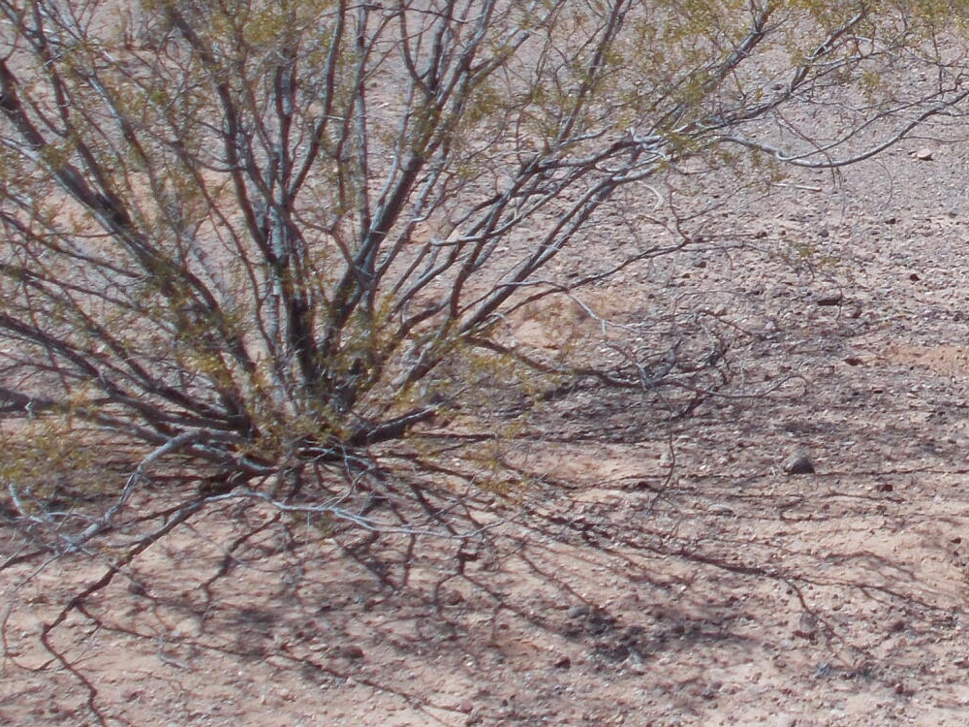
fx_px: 3275
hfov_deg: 16.3
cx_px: 1108
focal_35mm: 117
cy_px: -79
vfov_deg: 12.4
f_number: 9.8
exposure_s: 1/160
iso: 80
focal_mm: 6.9
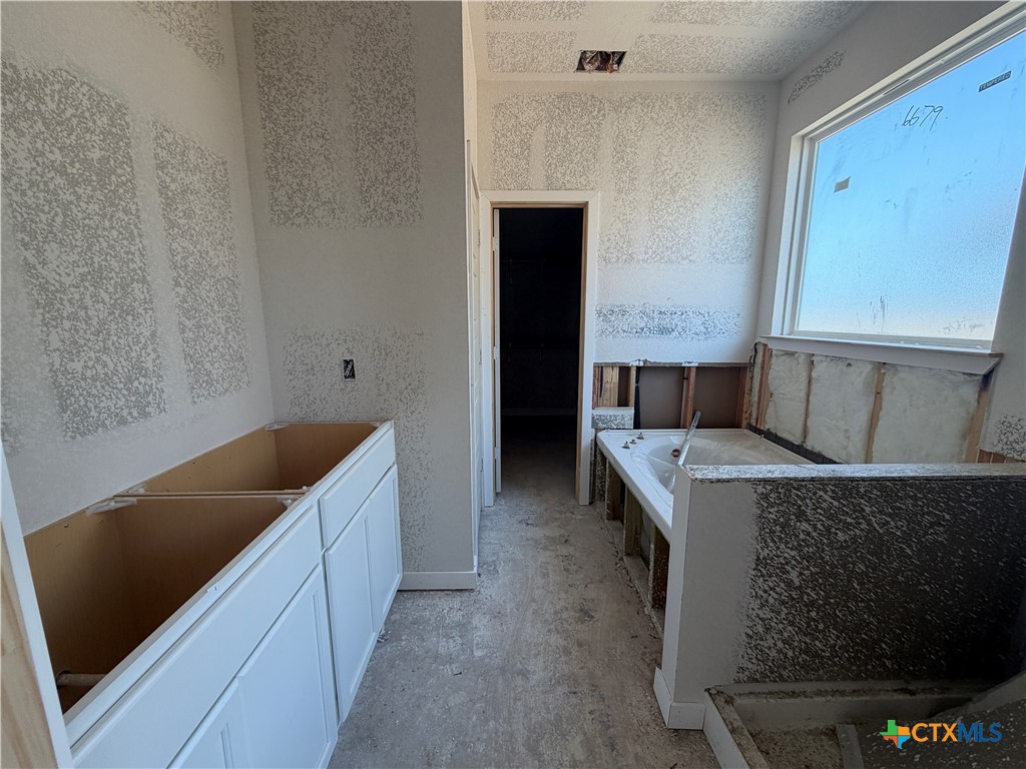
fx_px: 415
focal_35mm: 14
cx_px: 513
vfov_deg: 85.7
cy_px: 384
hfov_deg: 102.1
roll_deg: +0.4
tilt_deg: -10.8
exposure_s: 1/121
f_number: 2.2
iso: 100
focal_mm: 2.22
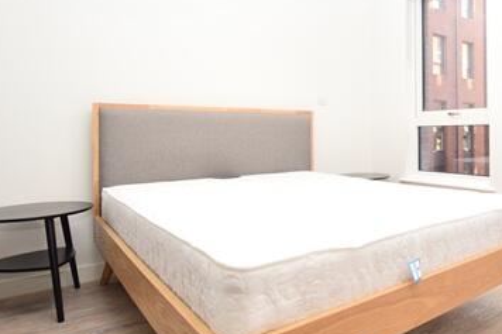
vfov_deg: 47.6
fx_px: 376
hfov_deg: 62.2
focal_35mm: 27
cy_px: 134
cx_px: 396
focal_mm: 10
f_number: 5
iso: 800
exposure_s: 1/100
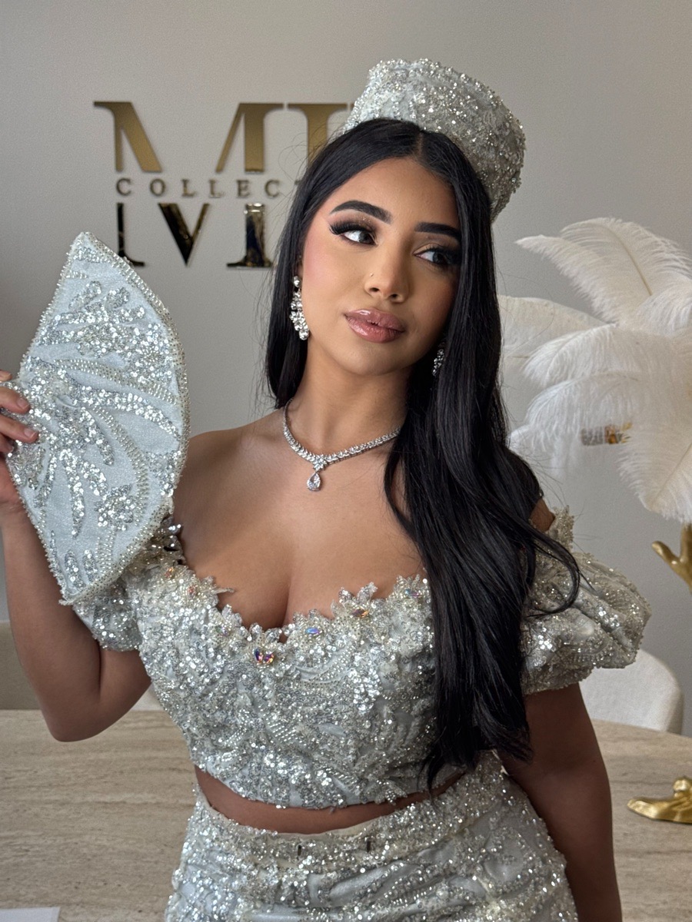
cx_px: 346
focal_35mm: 48
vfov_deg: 39.7
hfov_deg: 30.3
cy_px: 461
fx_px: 1279
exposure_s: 1/345
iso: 64
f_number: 1.78
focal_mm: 6.76
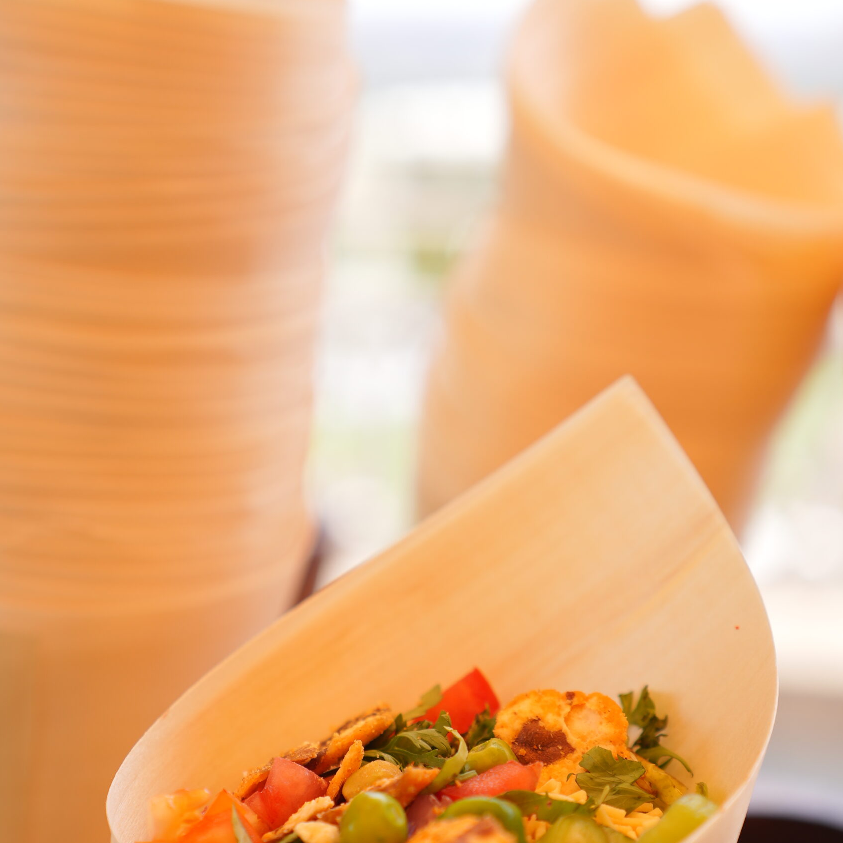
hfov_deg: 25.7
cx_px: 425
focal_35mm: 67
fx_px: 1846
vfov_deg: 25.7
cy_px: 479
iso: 100
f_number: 5
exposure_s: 1/160
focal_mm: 35
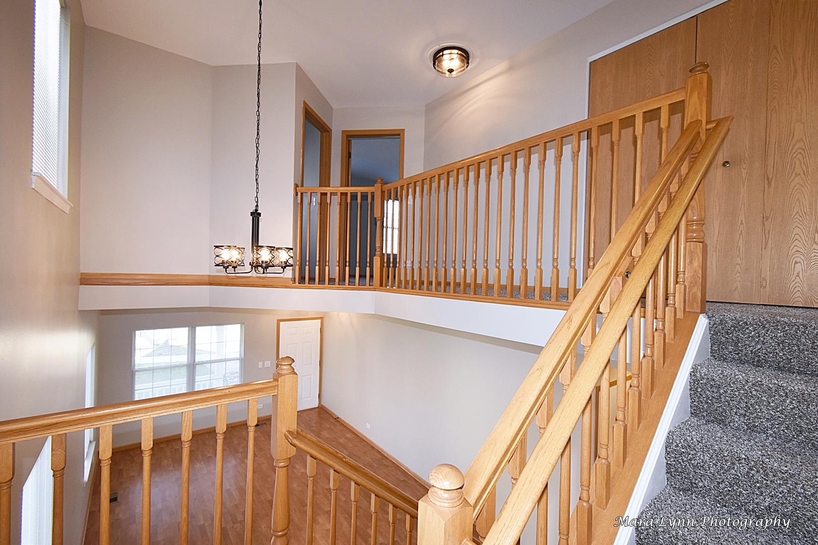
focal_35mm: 15
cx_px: 409
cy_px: 272
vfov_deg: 77.3
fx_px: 341
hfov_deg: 100.4
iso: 400
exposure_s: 1/125
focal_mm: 10
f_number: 5.6
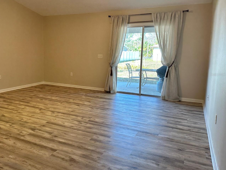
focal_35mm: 30
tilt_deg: -6.0
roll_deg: -1.1
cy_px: 74
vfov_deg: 46.7
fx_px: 196
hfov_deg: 59.2
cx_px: 85
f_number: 1.78
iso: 125
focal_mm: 6.86
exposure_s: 1/120
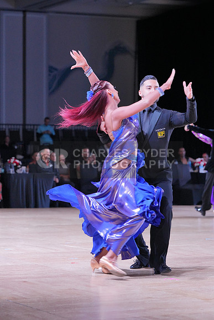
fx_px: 1114
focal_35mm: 125
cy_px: 160
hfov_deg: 11.0
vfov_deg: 16.4
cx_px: 107
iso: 5000
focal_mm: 125
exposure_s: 1/400
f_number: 5.6
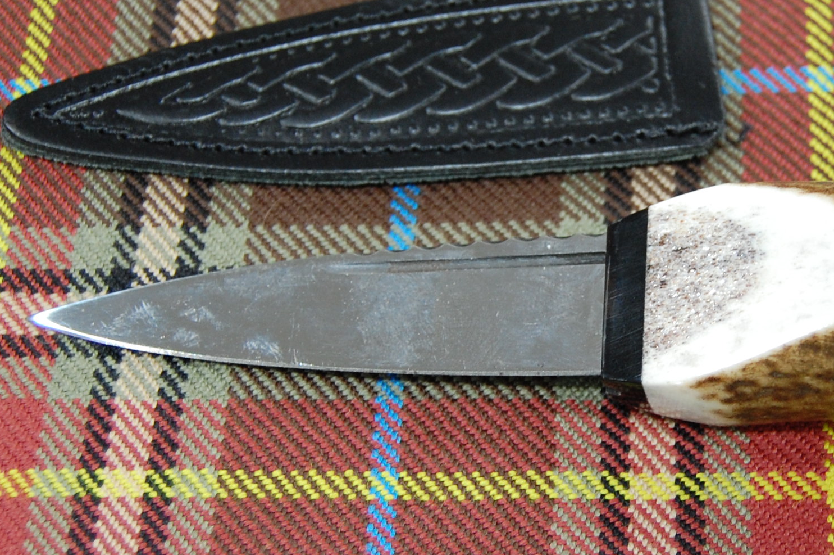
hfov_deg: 25.4
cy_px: 269
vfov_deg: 17.2
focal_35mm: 79
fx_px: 1828
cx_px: 614
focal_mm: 26
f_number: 4.2
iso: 800
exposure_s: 1/30
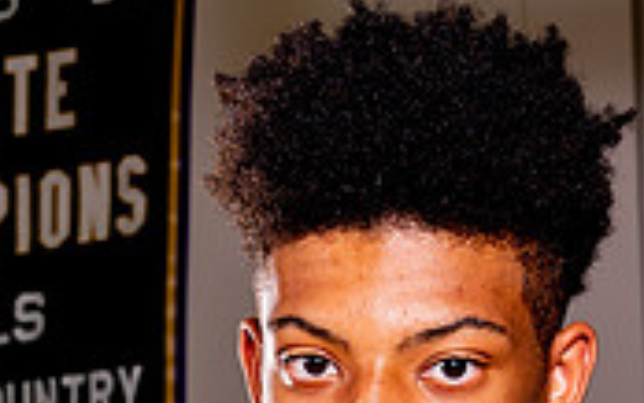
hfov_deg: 13.8
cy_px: 791
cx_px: 375
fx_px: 2652
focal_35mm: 151
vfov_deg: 8.3
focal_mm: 38
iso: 200
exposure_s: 1/60
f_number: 8
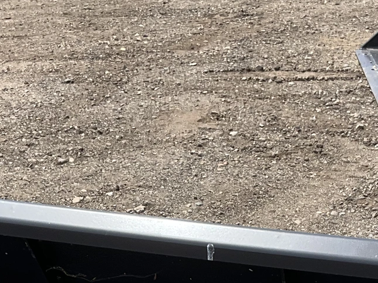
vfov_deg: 15.4
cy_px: 391
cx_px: 201
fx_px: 983
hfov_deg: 21.8
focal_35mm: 90
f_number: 1.8
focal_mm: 3
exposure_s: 1/1168
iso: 25
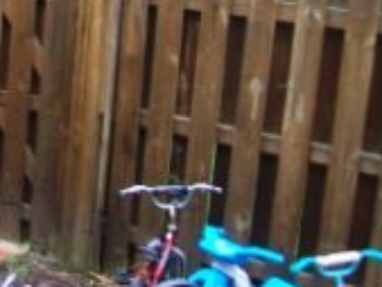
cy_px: 99
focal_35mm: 90
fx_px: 994
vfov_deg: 16.4
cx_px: -111
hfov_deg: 20.0
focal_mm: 6.1
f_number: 2.7
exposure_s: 1/100
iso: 64
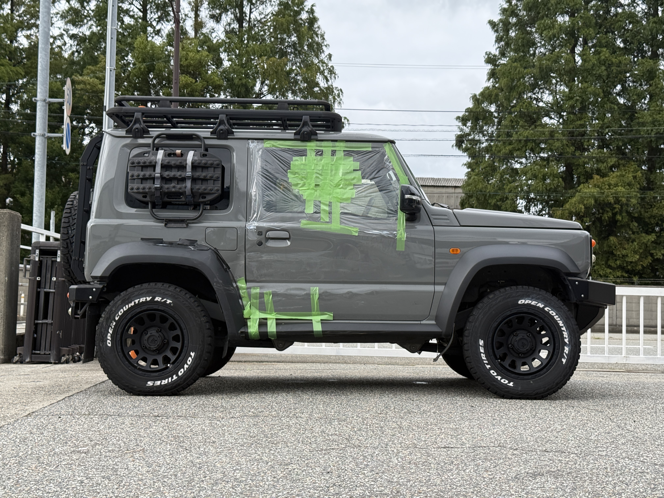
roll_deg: -1.4
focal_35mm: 48
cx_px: 332
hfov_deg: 39.7
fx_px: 921
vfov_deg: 30.3
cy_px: 249
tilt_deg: +3.4
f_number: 1.78
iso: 100
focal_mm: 6.76
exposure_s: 1/1980
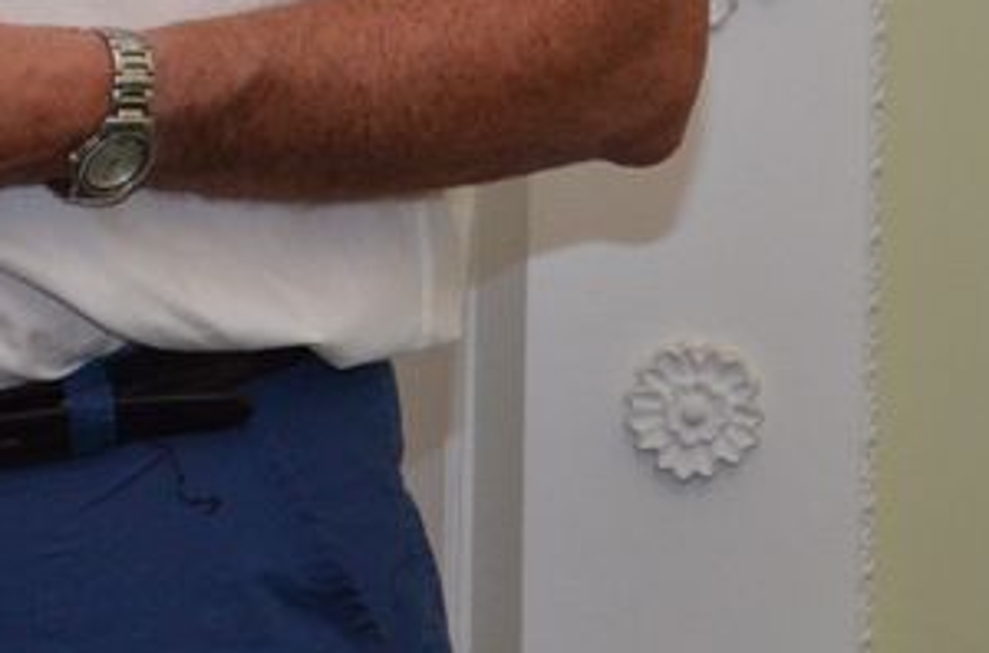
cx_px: -936
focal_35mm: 315
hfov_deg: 6.4
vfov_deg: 4.3
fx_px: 8636
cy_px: -503
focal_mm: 45
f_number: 4.8
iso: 800
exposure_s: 1/250
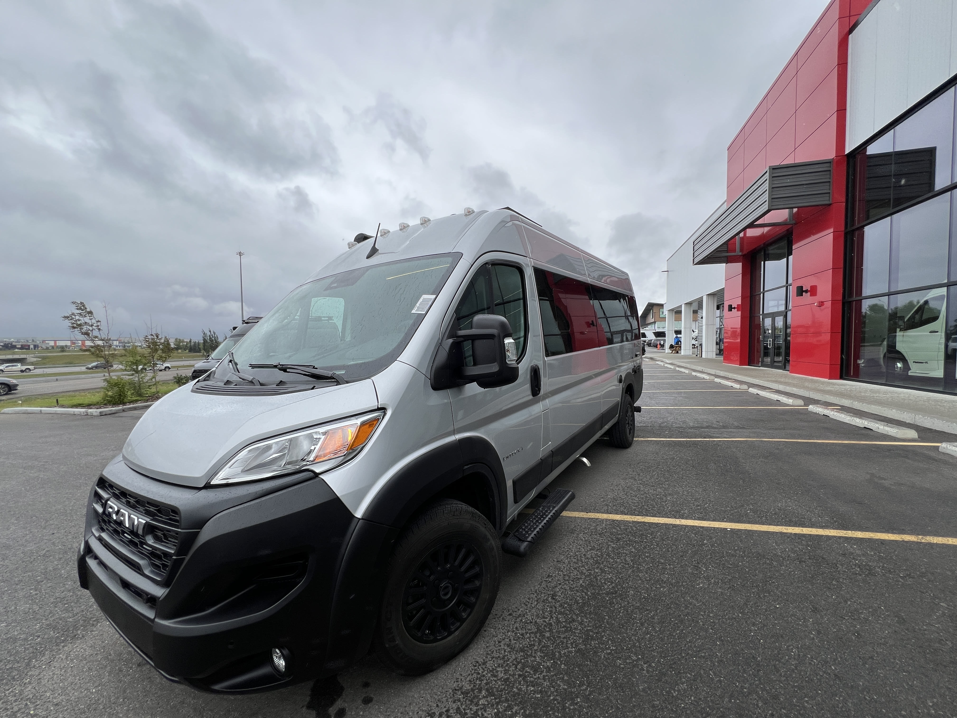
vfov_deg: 89.9
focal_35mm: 13
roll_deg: +0.5
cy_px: 359
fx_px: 359
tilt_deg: -2.2
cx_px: 478
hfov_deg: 106.2
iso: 32
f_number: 1.8
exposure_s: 1/779
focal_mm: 1.57
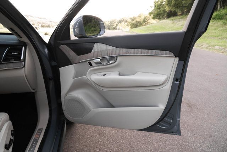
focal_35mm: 24
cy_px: 76
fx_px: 151
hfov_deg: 73.7
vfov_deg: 53.2
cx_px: 114
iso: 1000
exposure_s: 1/200
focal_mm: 24
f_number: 6.3
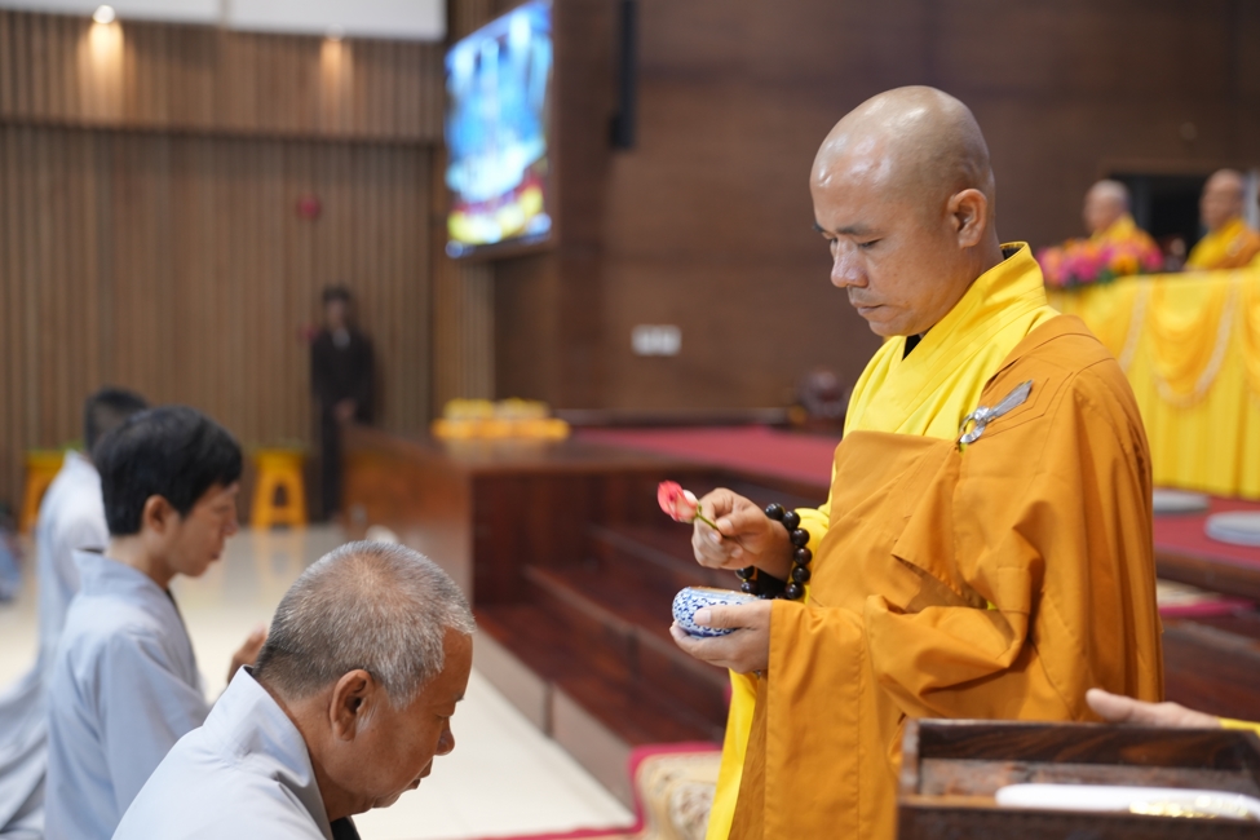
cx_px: 630
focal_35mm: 48
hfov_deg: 41.1
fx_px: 1680
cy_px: 420
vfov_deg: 28.1
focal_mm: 48
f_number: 2.2
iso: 800
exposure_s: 1/100
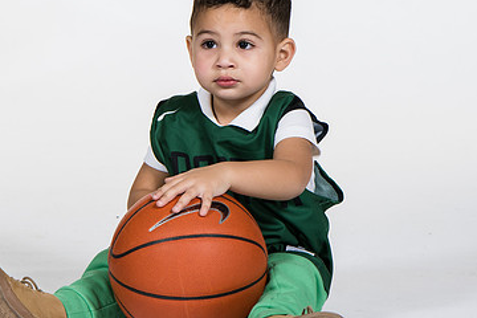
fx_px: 6412
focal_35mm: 484
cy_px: 173
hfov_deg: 4.3
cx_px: 192
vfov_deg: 2.8
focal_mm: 200
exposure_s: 1/160
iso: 200
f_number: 6.3
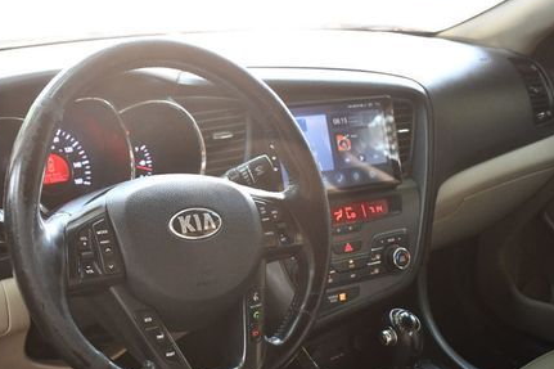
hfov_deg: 39.7
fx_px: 754
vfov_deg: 27.3
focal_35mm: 49
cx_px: 166
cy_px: 260
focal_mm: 22
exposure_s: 1/125
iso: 2000
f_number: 3.8
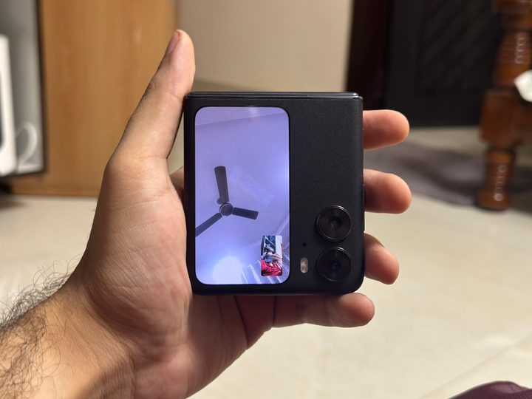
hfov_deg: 39.7
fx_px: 738
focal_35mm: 48
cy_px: 200
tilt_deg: -16.9
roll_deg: -2.0
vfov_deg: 30.3
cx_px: 266
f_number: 1.78
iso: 160
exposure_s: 1/50
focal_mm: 6.86
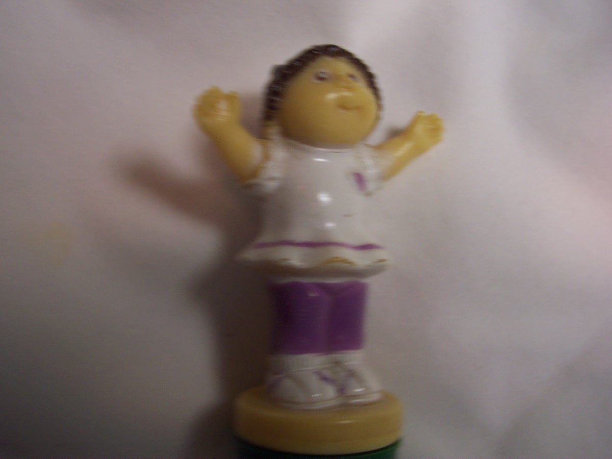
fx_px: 654
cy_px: 230
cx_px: 306
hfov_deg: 50.1
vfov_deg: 38.7
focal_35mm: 37
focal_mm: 5.6
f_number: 2.8
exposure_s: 1/60
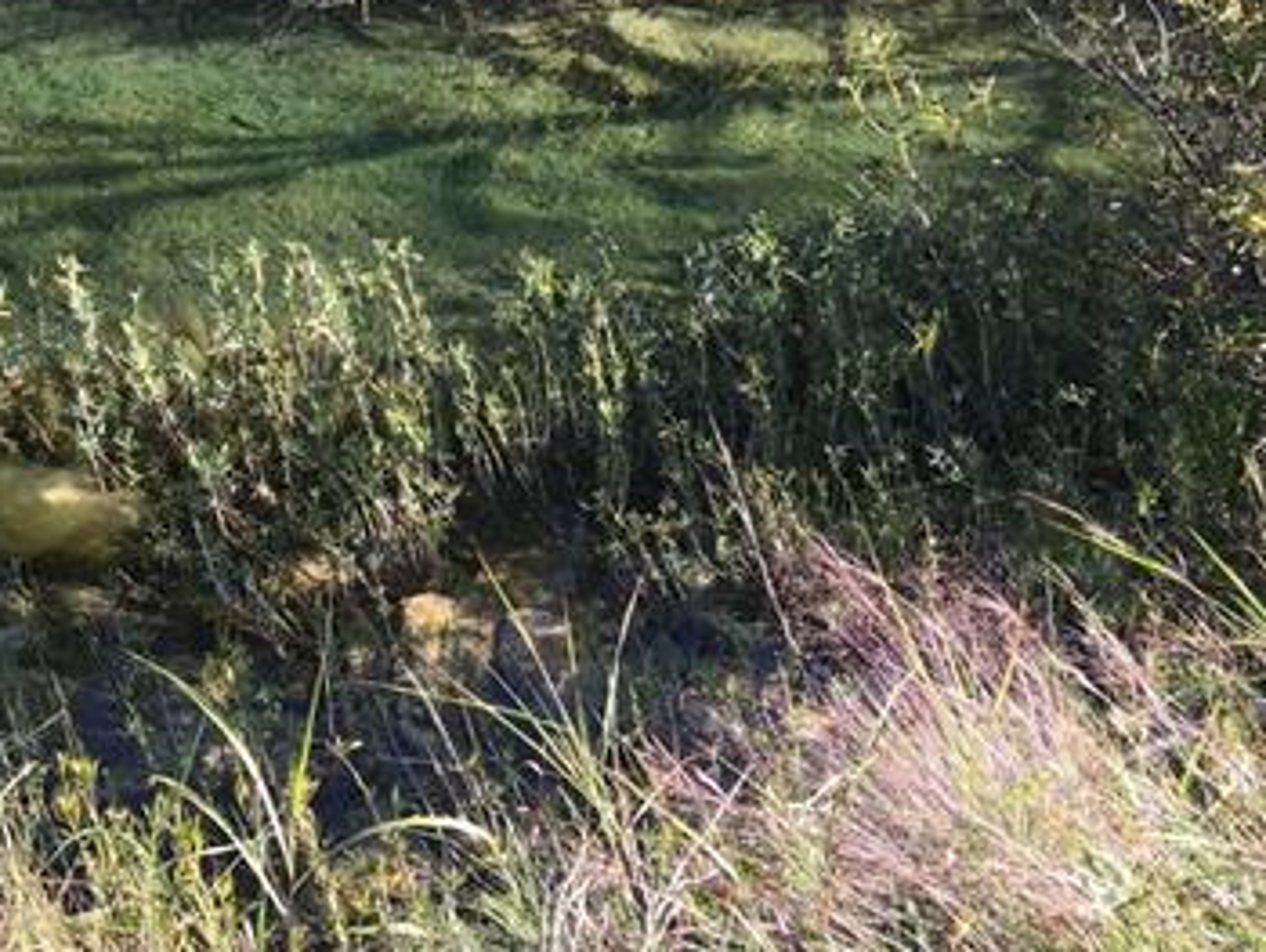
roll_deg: +0.2
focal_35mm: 53
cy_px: 235
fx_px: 1940
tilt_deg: -24.3
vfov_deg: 27.2
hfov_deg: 34.2
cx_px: 137
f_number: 2.2
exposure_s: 1/430
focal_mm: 4.15
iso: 25
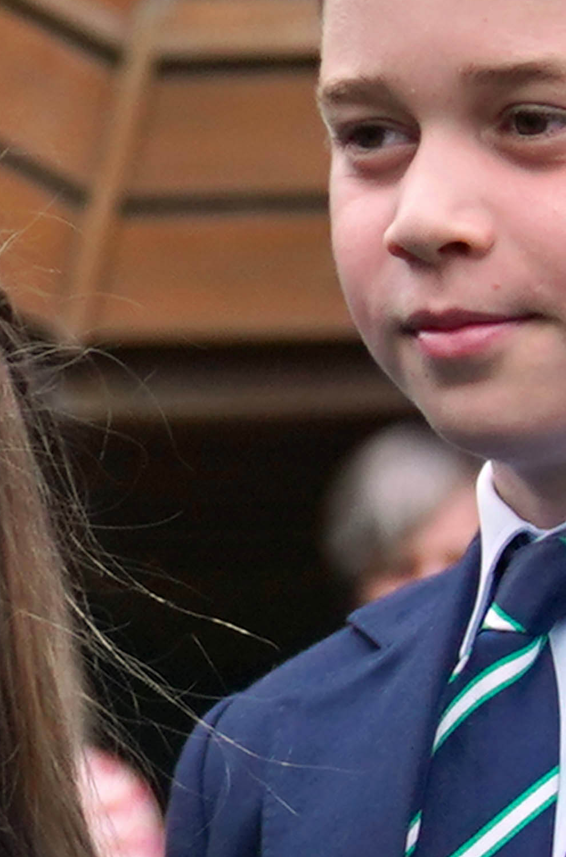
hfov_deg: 9.7
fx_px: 3347
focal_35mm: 141
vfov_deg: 14.1
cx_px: 224
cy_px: 1048
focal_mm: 35
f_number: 2.8
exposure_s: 1/2000
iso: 400
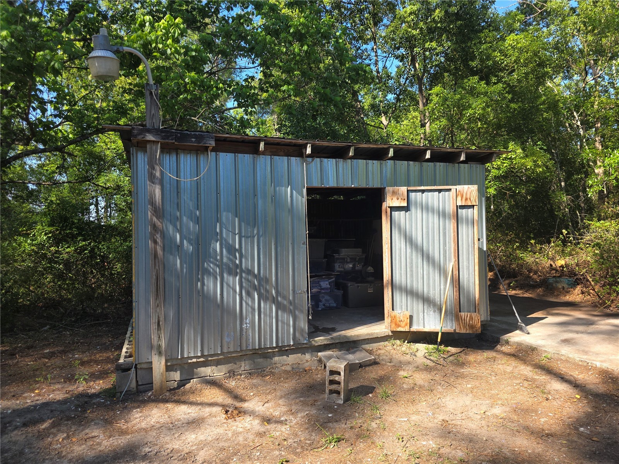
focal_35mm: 23
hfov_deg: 73.9
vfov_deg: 58.9
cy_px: 232
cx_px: 310
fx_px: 411
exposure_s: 1/359
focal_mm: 6.3
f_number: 1.7
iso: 25
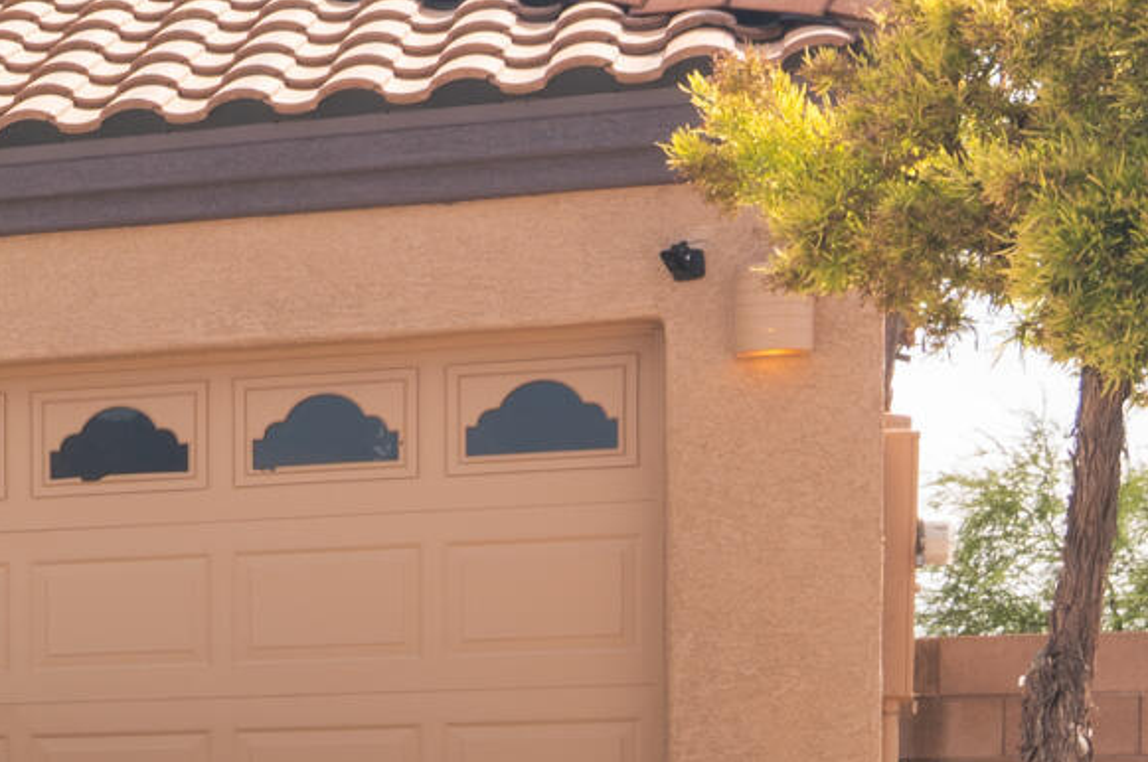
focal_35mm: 124
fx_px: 3950
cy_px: 719
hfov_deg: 13.8
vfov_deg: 11.0
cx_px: -1215
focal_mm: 24
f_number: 22
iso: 80
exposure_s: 1/30
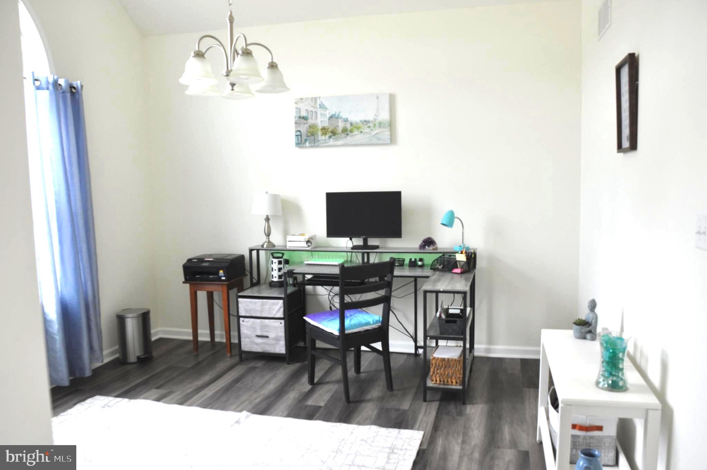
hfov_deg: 62.0
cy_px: 235
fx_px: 588
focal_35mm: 30
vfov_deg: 43.5
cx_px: 354
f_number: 5.6
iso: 400
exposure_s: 1/125
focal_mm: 20
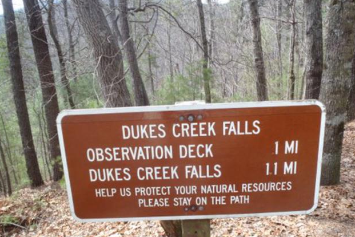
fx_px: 296
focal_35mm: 30
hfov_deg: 61.9
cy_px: 135
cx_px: 180
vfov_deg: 43.5
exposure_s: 1/100
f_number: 3.9
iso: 80
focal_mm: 5
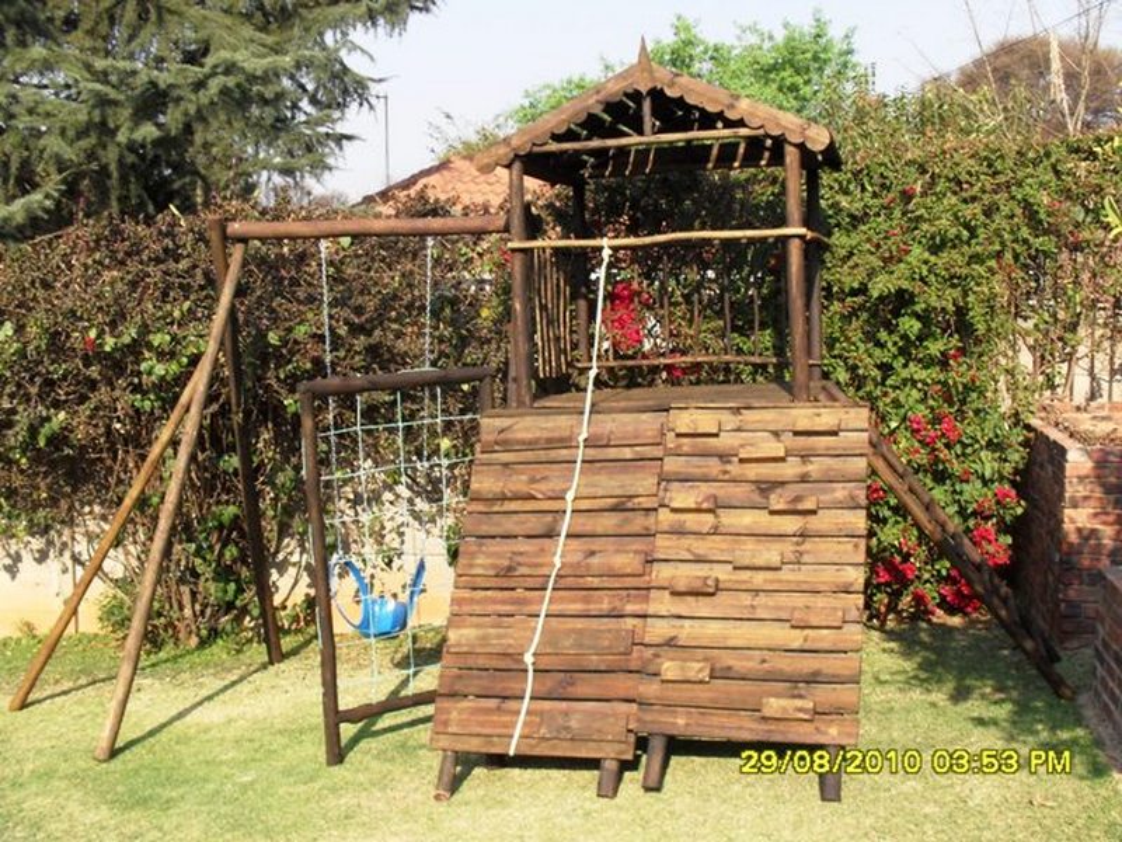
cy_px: 421
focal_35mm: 38
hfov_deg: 49.0
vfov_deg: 37.7
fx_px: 1232
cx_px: 561
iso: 80
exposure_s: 1/60
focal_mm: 6.3
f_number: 8.3
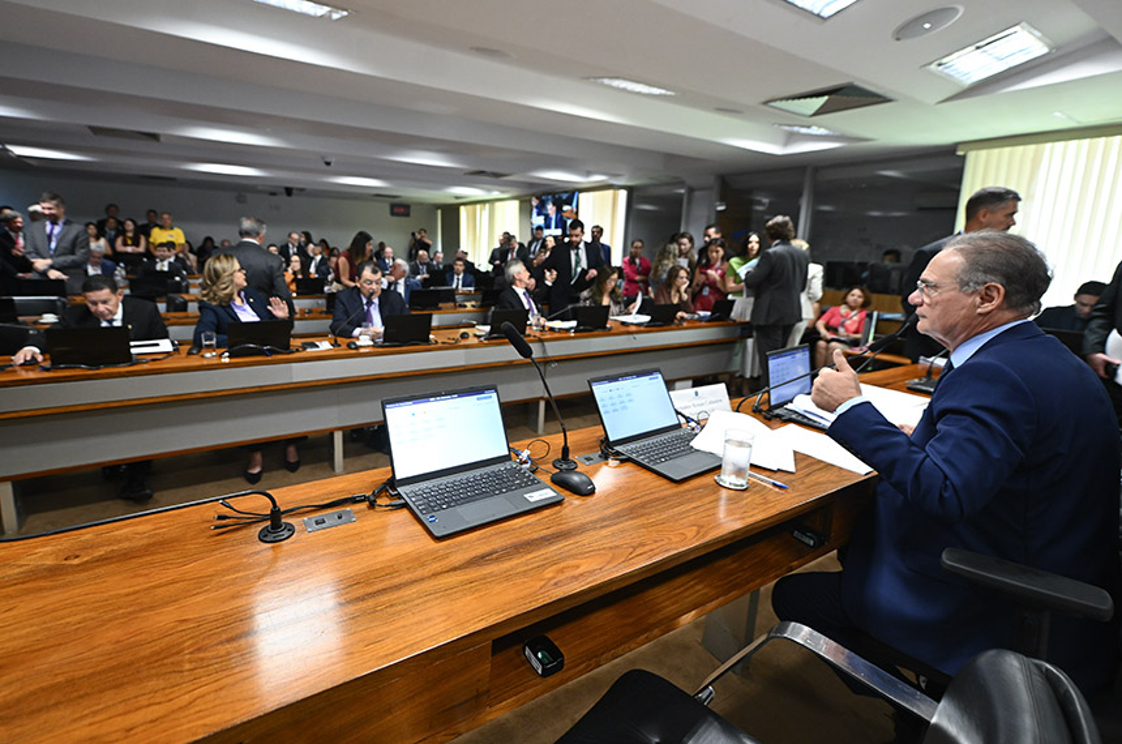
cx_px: 561
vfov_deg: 81.0
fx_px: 436
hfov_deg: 104.4
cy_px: 372
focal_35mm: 14
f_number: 2.8
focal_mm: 14
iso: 1600
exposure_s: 1/160
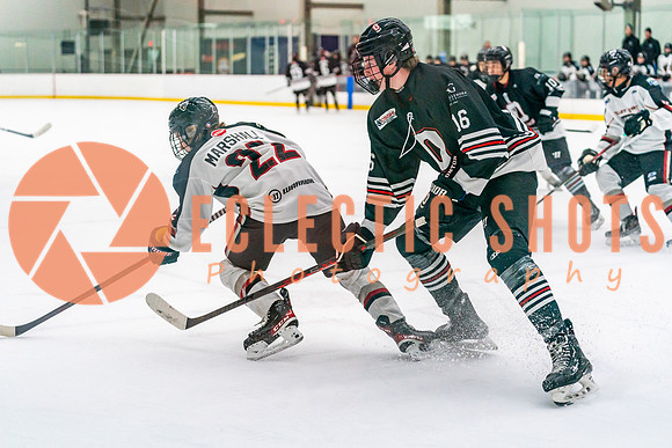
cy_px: 227
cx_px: 341
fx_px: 1327
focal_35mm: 71
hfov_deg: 28.4
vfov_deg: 19.2
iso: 3200
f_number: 2.8
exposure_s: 1/1250
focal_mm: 70
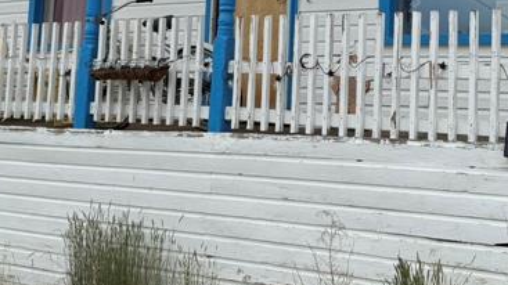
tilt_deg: +9.0
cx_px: 321
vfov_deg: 15.9
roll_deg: -2.7
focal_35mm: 73
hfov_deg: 28.9
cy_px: -48
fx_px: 983
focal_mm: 6.76
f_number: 1.78
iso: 80
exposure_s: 1/7353
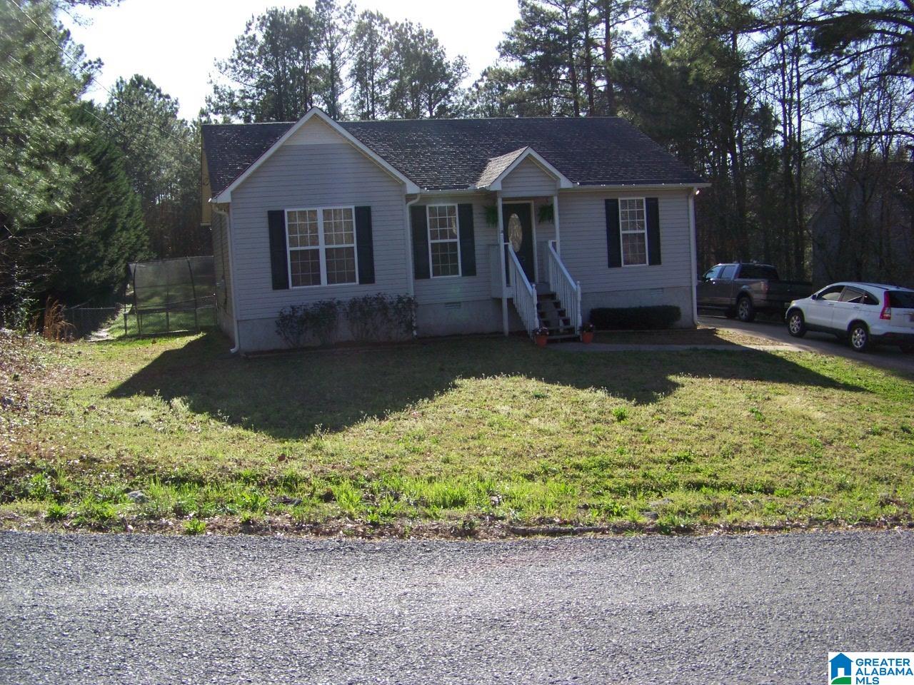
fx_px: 951
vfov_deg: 39.7
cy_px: 342
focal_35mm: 36
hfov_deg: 51.4
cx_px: 457
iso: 63
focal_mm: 5.85
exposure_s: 1/640
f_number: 2.8
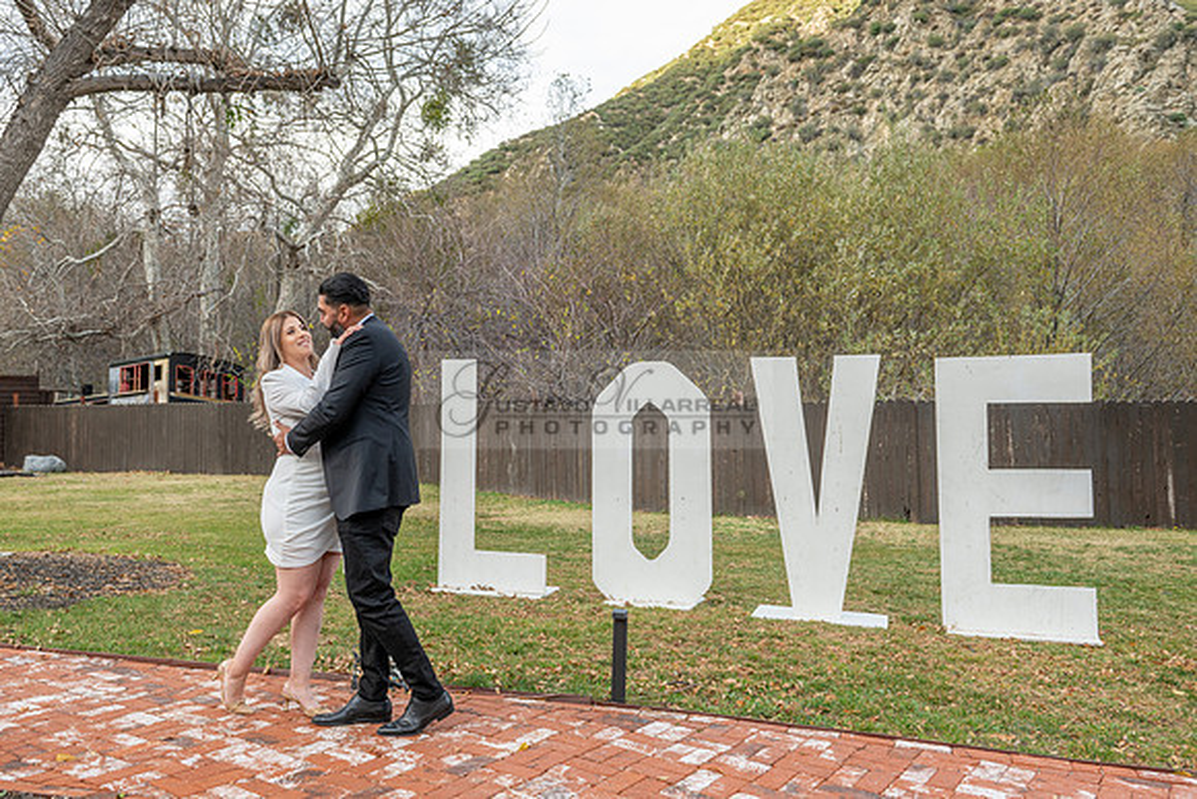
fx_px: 989
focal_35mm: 30
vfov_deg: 43.9
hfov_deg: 62.2
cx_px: 548
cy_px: 377
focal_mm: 27
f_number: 5.6
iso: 200
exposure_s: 1/125
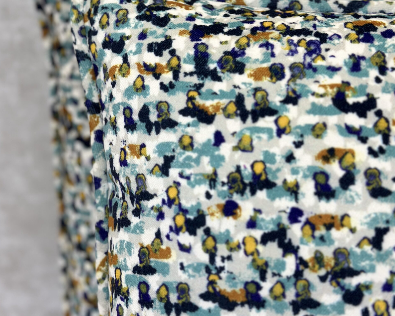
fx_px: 736
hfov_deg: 30.0
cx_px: 197
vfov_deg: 24.1
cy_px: 117
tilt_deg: -18.2
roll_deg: +1.5
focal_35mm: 63
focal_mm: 6.86
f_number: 1.78
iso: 80
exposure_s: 1/171
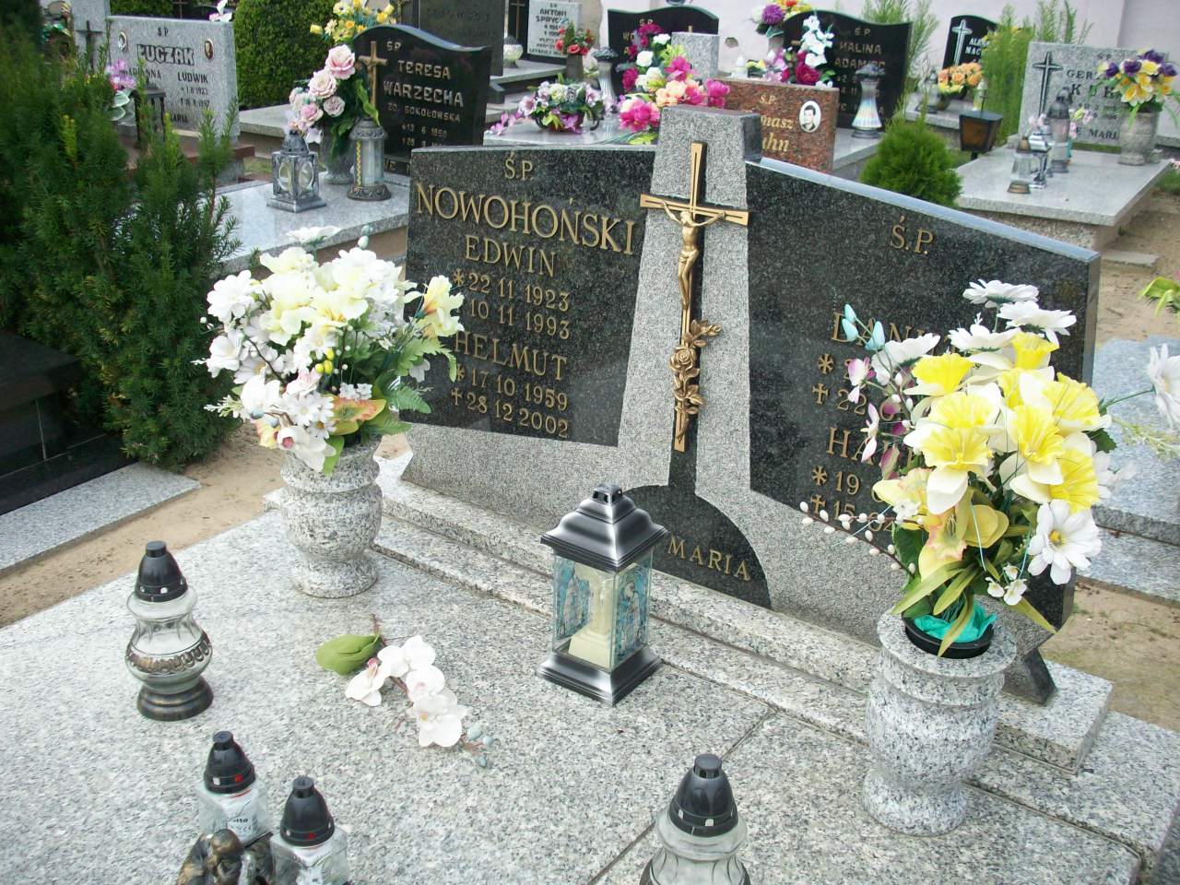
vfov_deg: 38.7
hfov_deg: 50.1
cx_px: 590
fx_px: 1261
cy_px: 442
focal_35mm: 37
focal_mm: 6.2
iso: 80
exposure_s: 1/574
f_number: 2.8
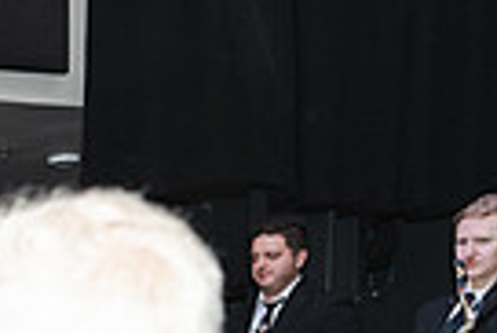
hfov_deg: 13.2
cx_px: -570
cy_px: 639
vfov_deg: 10.0
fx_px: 1783
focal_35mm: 129
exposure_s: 1/200
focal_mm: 28
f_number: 2.8
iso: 640
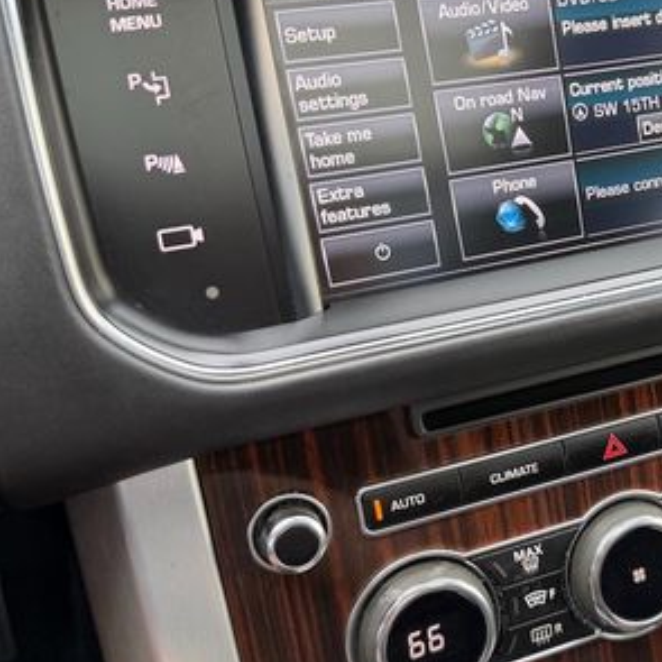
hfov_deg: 35.1
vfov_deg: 36.8
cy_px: 325
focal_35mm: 46
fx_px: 995
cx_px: 566
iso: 200
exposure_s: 1/121
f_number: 1.78
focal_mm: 6.76
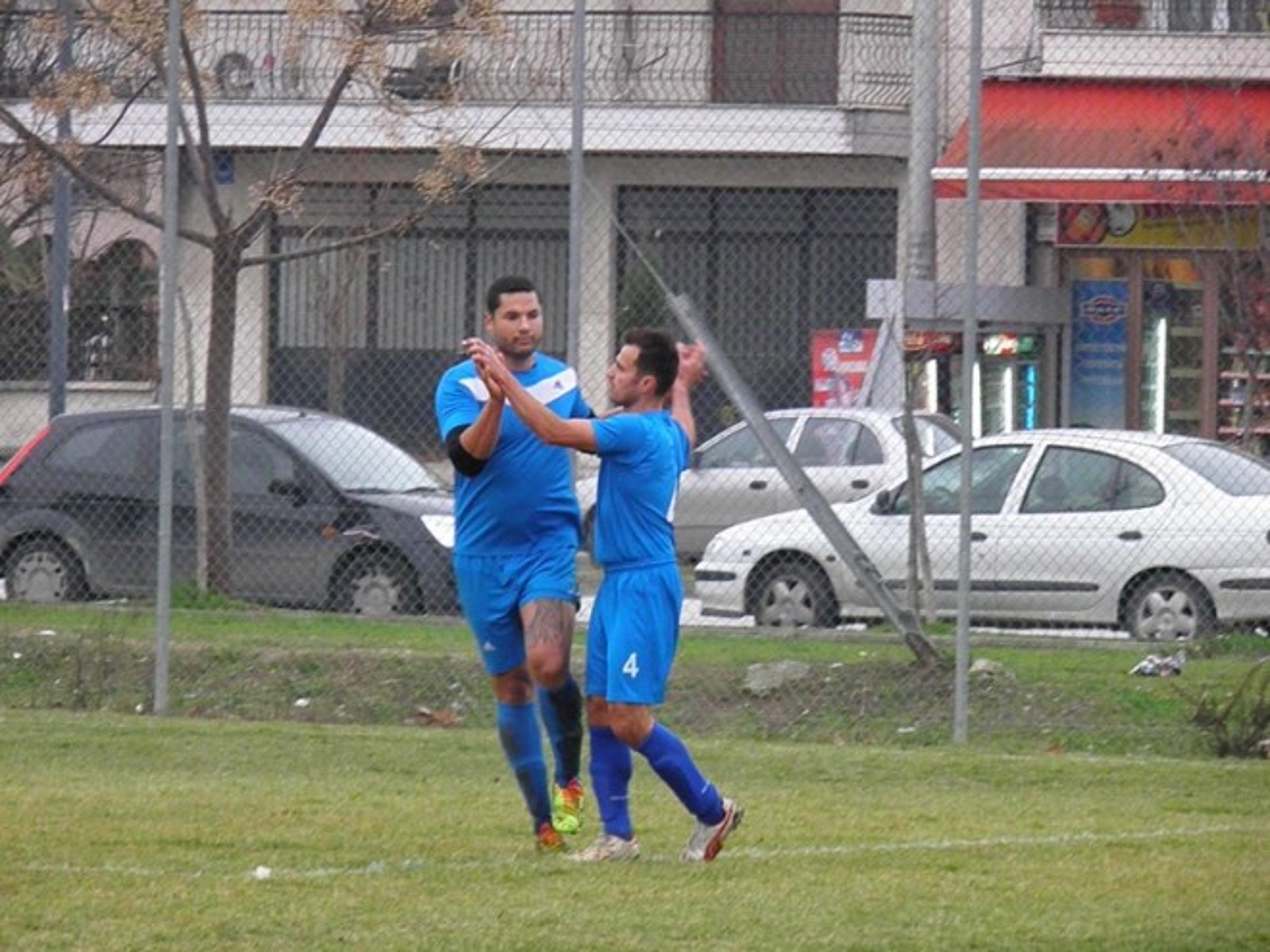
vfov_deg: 4.6
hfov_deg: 6.2
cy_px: 476
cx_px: 635
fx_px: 11777
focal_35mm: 321
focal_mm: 57.7
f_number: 4.3
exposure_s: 1/125
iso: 500
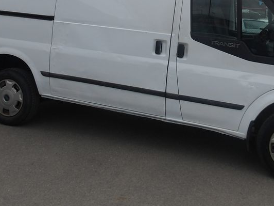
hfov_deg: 36.6
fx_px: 412
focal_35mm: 52
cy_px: 29
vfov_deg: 27.2
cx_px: 175
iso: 100
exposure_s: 1/657
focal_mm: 4.9
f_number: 3
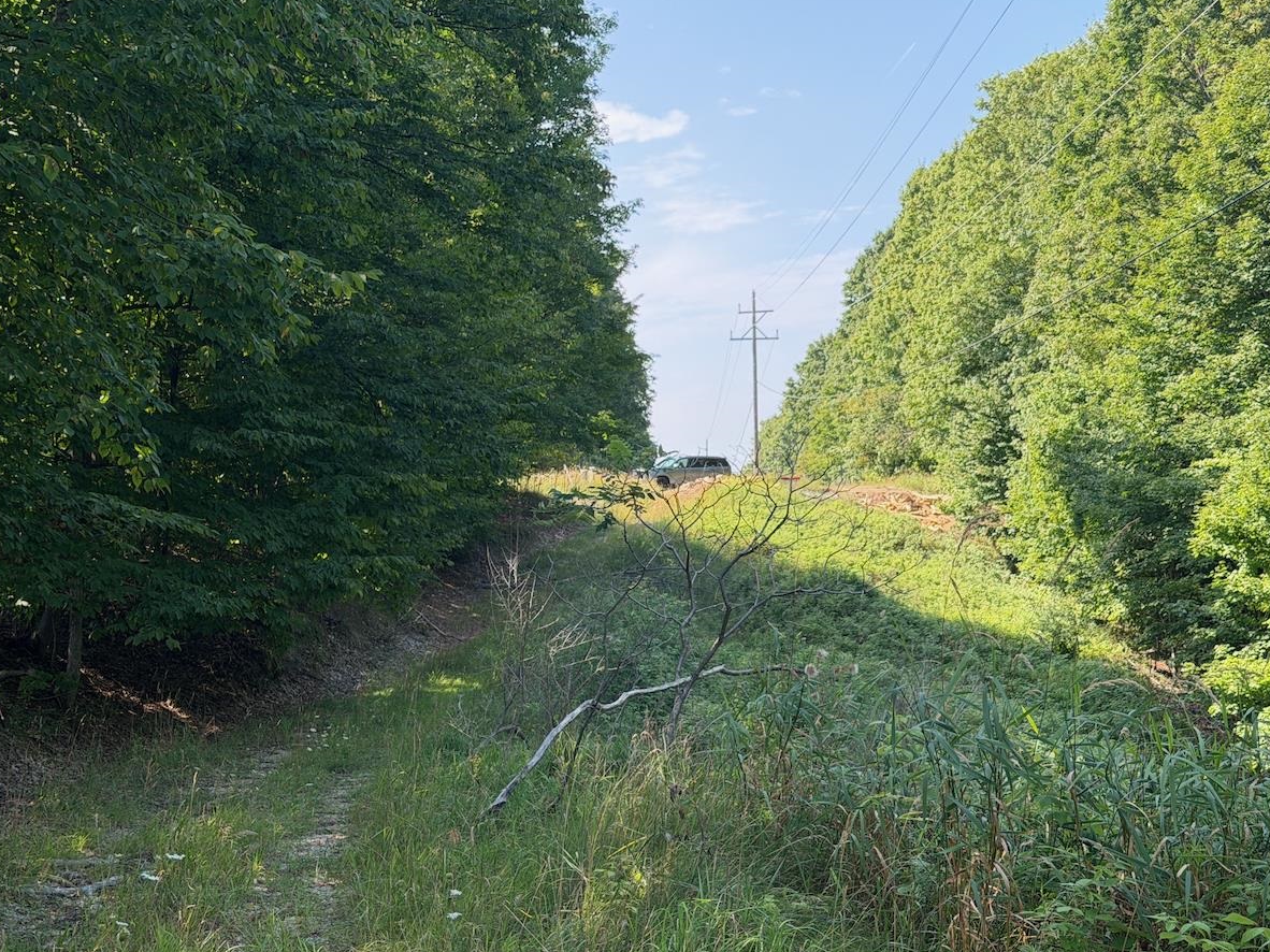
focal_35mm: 52
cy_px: 508
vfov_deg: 28.0
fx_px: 1907
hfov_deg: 36.8
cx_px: 662
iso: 64
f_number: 1.78
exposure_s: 1/895
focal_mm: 6.76
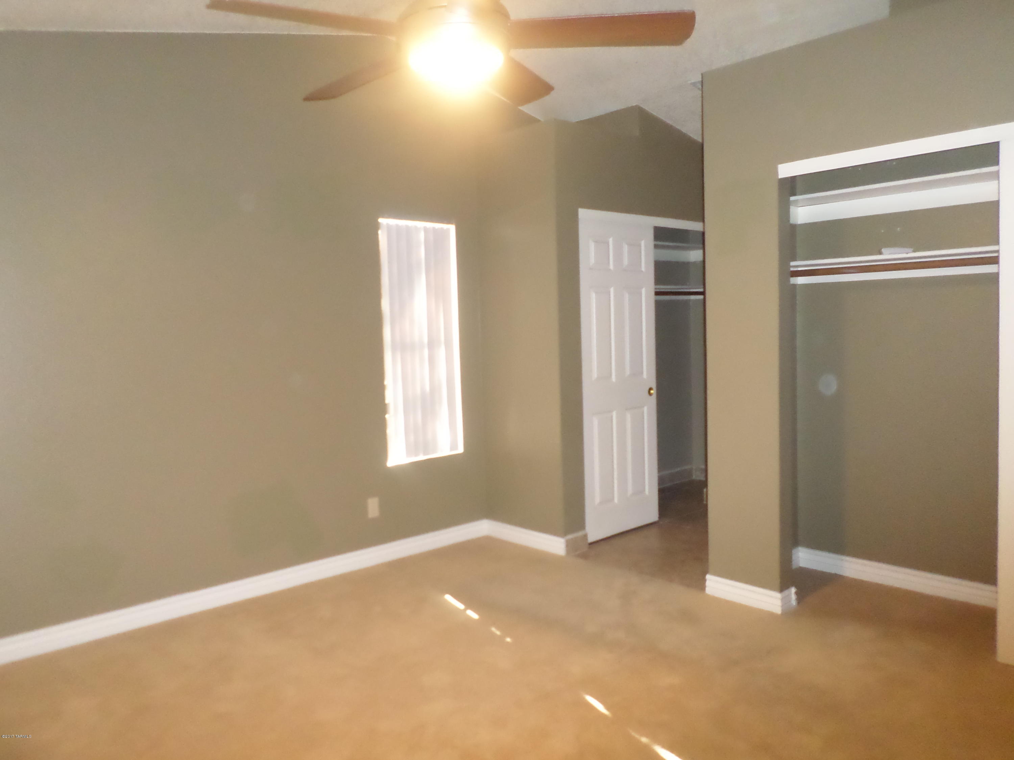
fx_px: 732
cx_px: 507
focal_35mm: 25
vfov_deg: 54.9
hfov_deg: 69.4
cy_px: 380
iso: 480
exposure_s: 1/30
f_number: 2.5
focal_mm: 4.5
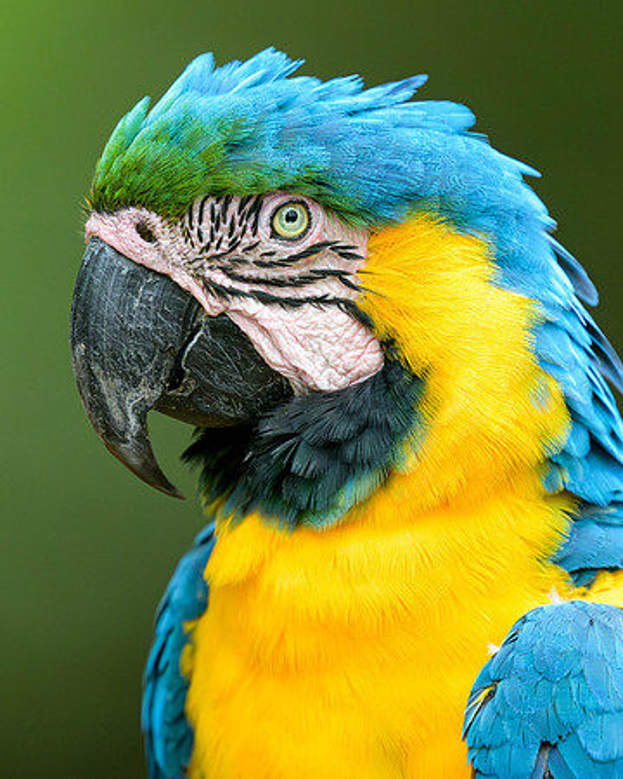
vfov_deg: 1.6
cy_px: 390
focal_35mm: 1183
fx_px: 27262
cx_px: 283
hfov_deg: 1.3
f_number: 4
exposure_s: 1/3200
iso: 3200
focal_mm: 560
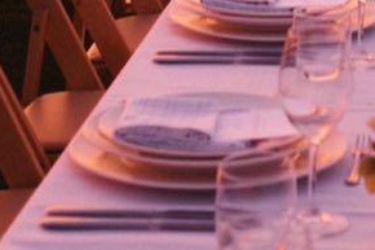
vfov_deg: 7.6
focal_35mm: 169
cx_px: 473
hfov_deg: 11.9
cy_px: -329
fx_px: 1759
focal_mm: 23
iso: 320
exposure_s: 1/60
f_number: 2.8
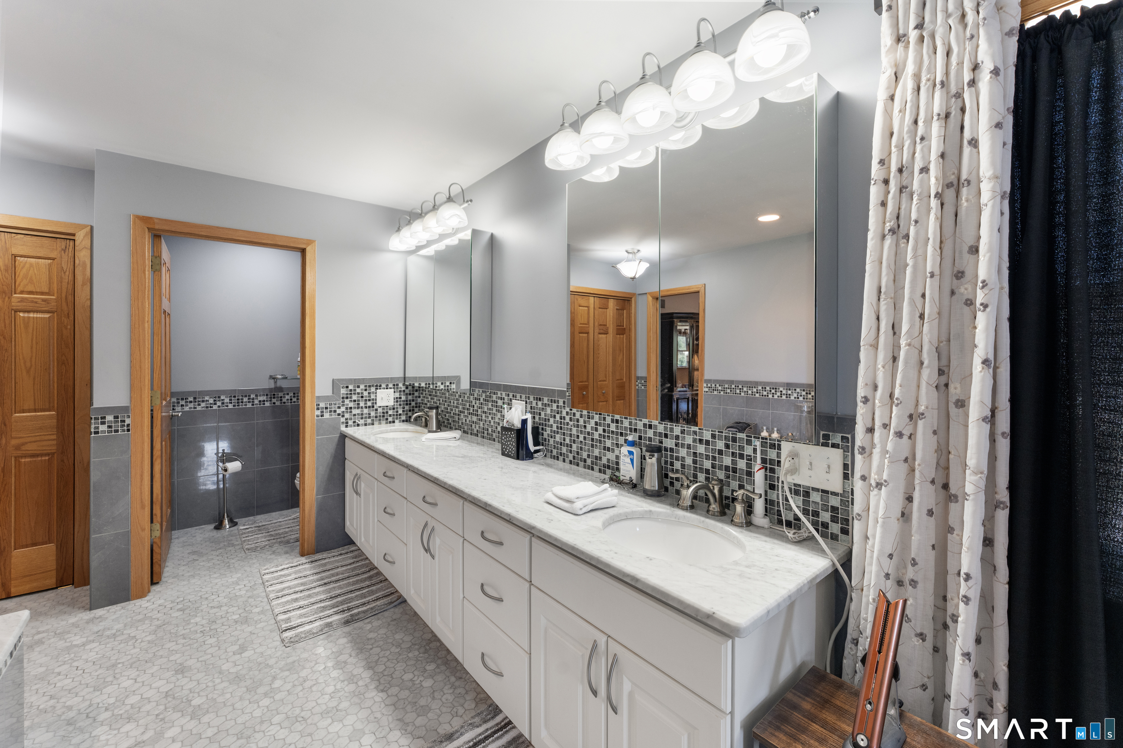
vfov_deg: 81.2
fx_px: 437
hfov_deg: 104.3
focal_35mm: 14
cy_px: 374
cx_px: 562
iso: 800
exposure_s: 1/15
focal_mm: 14
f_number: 8
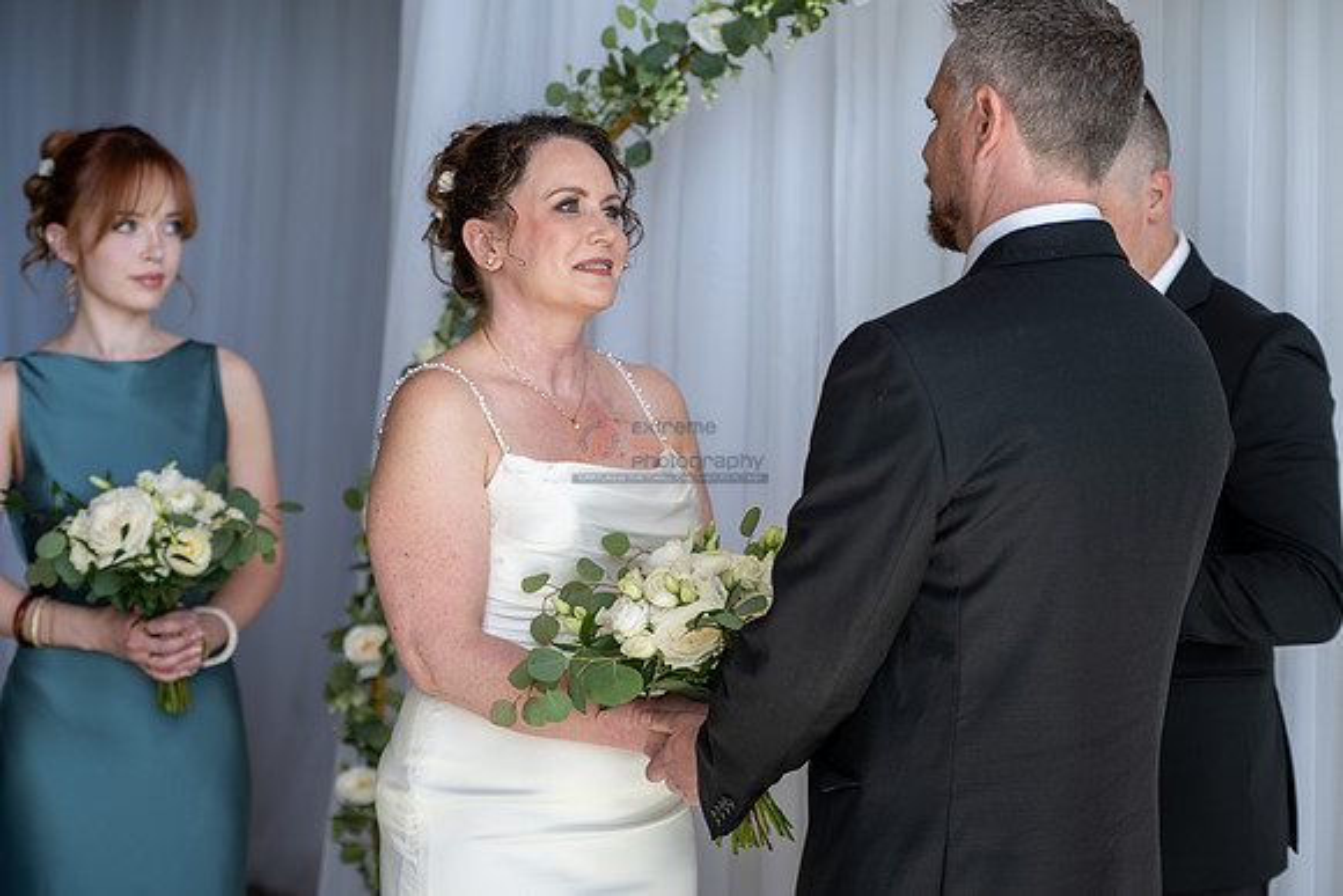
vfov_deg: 17.1
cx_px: 672
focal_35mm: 80
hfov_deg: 25.4
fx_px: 2985
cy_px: 448
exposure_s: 1/160
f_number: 3.2
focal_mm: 80
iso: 125
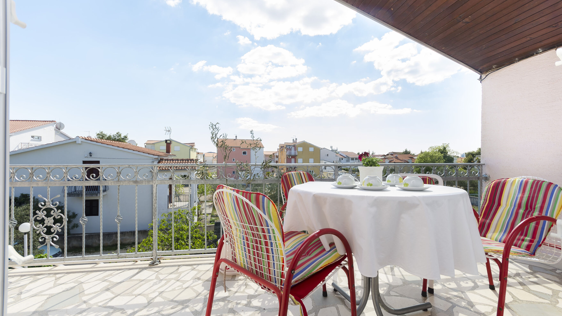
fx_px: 238
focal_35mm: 16
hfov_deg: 99.4
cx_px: 280
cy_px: 155
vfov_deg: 67.1
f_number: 7.1
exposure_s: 1/200
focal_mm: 10
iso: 100
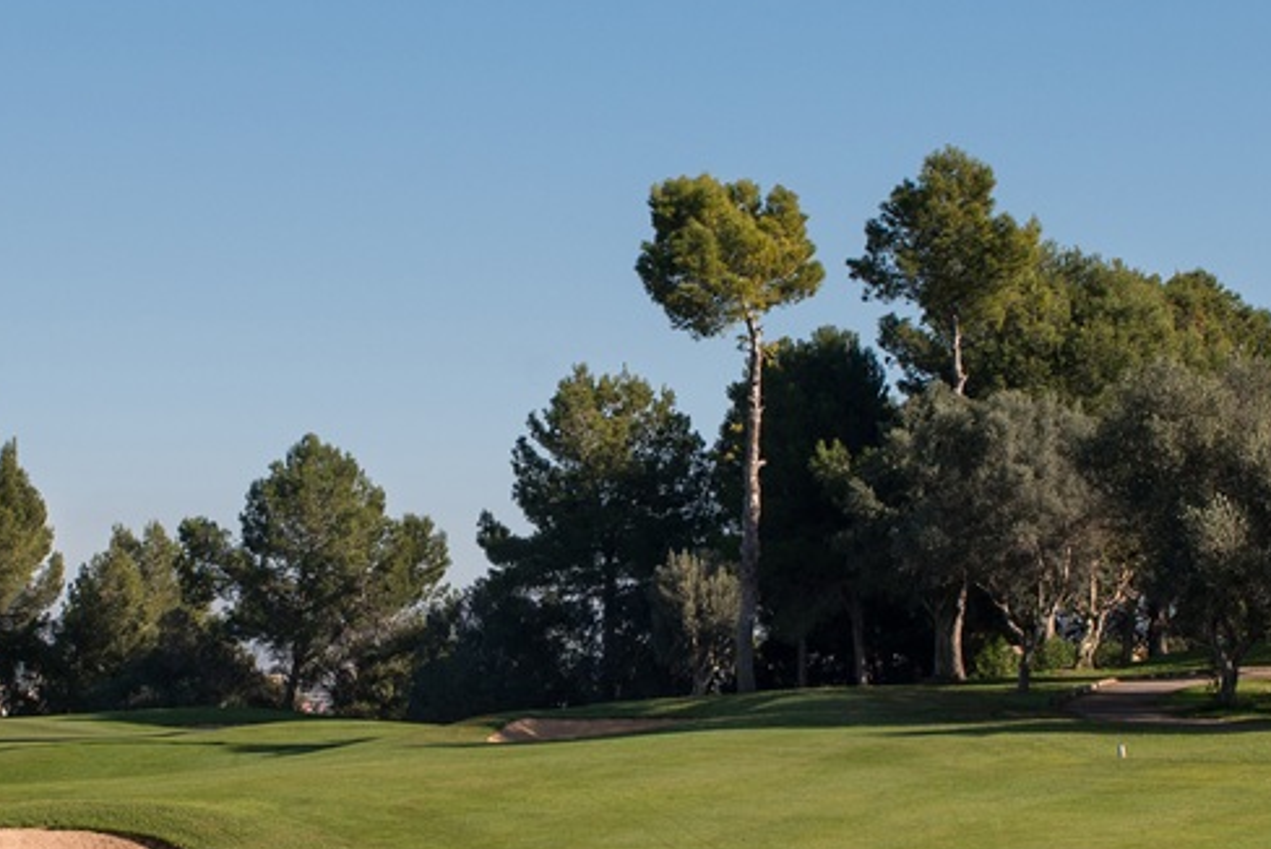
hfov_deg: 15.5
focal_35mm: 132
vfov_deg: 10.4
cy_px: 565
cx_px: 529
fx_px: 4663
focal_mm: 35
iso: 100
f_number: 8
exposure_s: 1/250
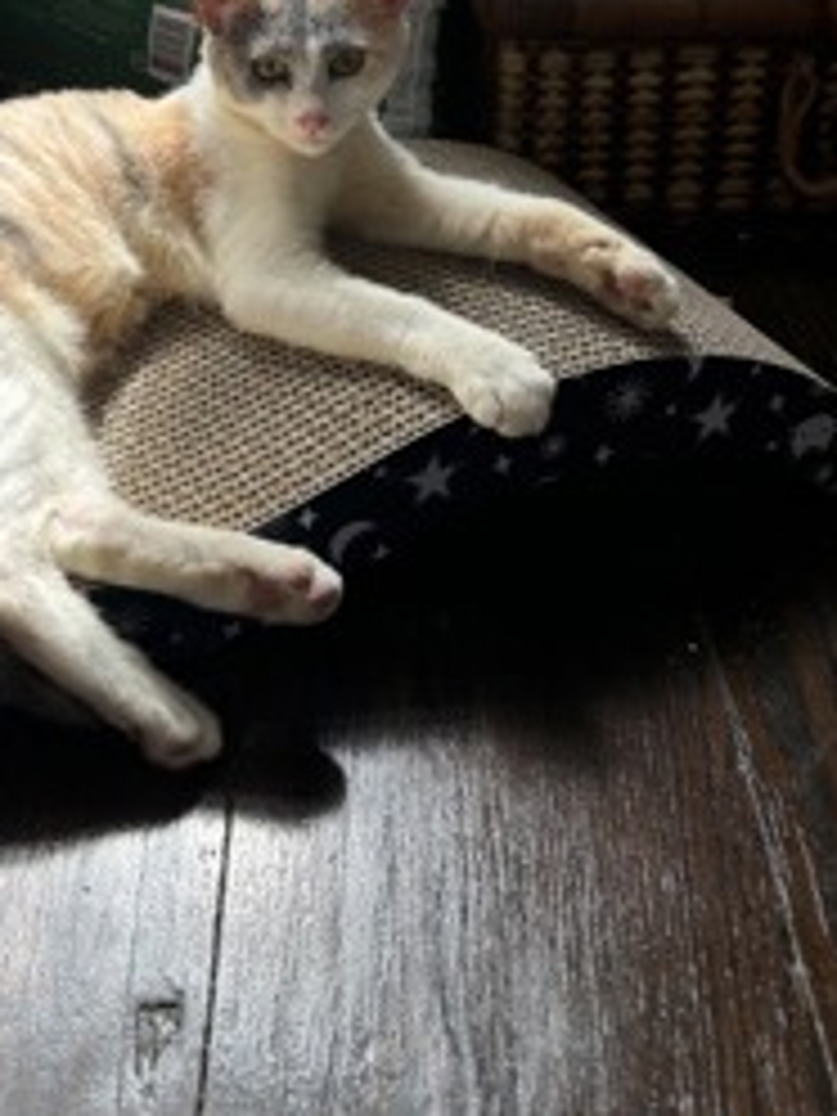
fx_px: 1419
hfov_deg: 32.1
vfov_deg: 40.6
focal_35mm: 44
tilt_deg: -24.3
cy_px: 180
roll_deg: +0.1
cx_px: 187
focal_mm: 5.96
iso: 40
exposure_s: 1/121
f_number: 1.6
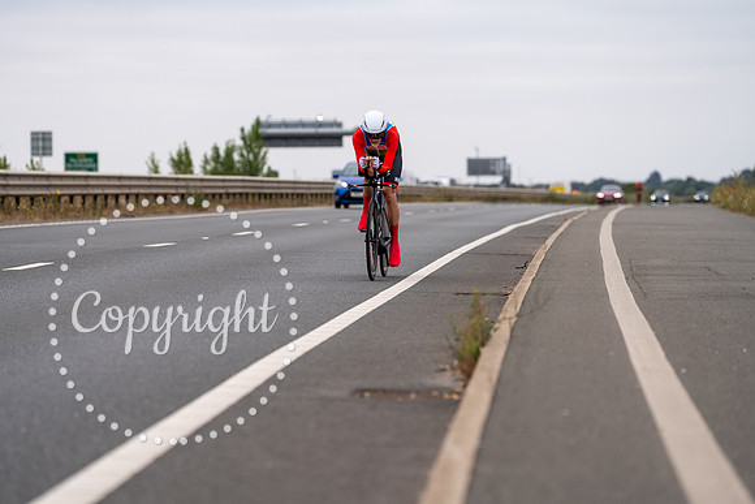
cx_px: 378
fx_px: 3251
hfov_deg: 13.2
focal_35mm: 155
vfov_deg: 8.9
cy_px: 252
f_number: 3.5
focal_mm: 155
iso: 100
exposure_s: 1/800
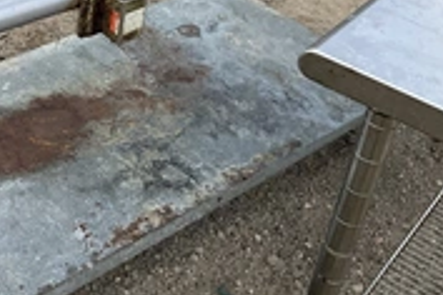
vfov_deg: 19.2
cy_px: -28
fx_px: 837
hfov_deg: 28.1
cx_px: 15
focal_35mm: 68
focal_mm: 3
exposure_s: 1/1055
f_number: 1.8
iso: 25
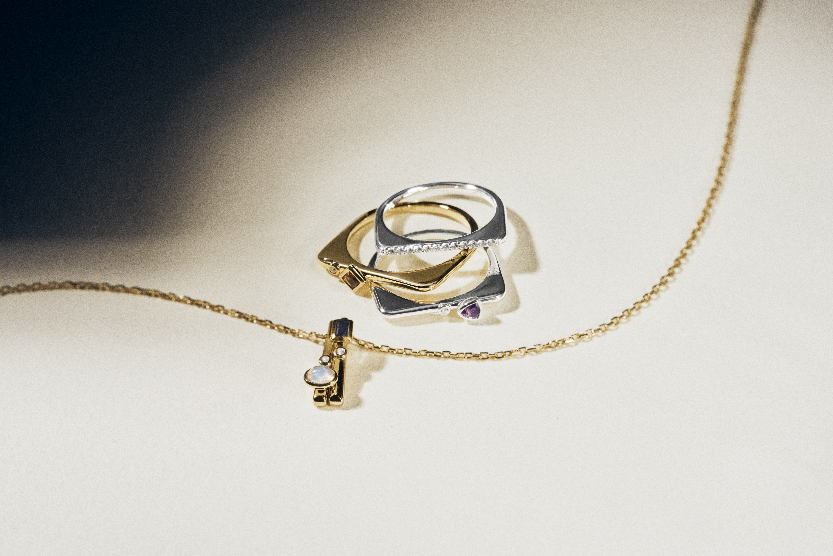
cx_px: 416
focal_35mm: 90
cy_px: 278
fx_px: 2082
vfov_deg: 15.2
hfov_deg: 22.6
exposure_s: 1/80
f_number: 9
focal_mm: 90
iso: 200
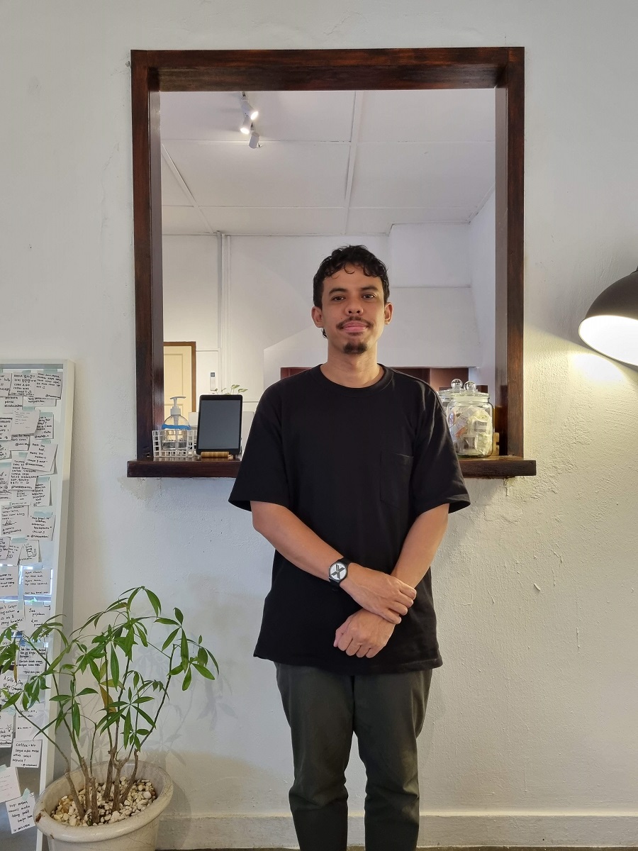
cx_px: 319
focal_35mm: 26
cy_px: 426
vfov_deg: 67.3
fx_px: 639
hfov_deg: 53.1
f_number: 1.8
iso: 400
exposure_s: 1/50
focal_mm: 5.4
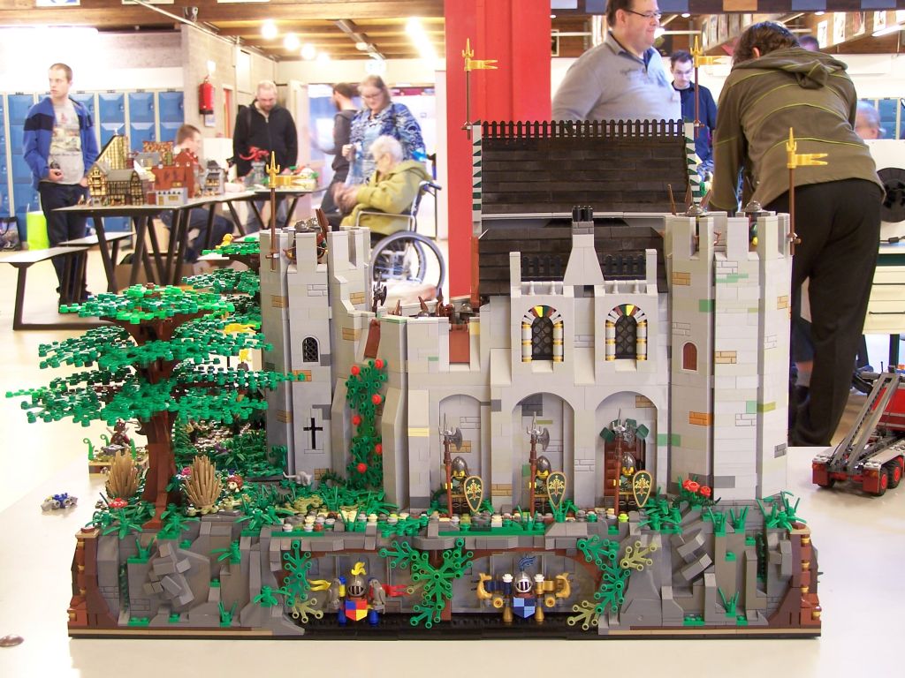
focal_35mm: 51
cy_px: 339
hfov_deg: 37.5
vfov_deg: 28.6
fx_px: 1333
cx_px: 452
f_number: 3
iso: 80
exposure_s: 1/2
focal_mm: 8.5
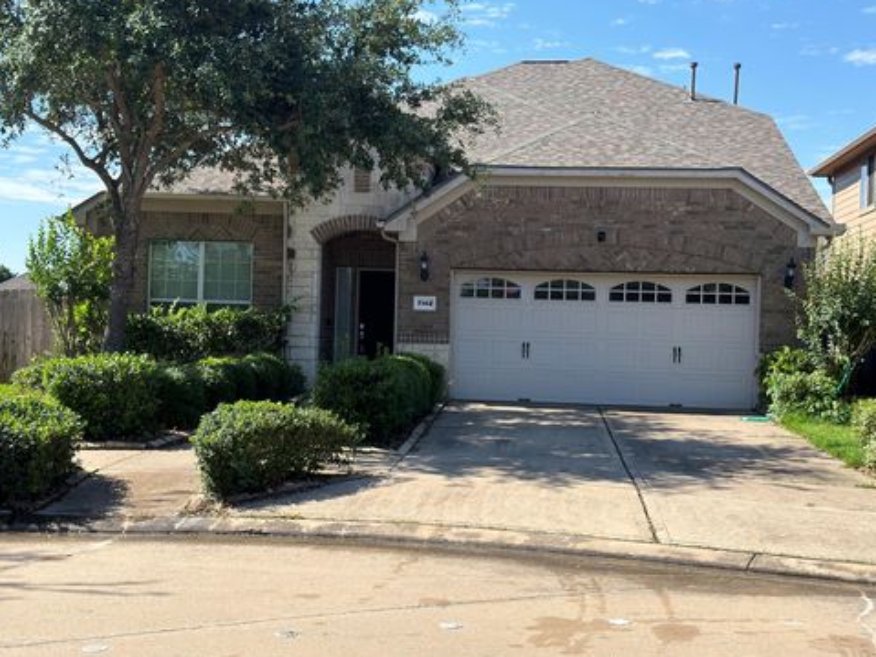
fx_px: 1214
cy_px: 318
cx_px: 437
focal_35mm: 48
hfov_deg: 39.7
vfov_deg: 30.3
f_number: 1.78
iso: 64
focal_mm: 6.76
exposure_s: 1/2660
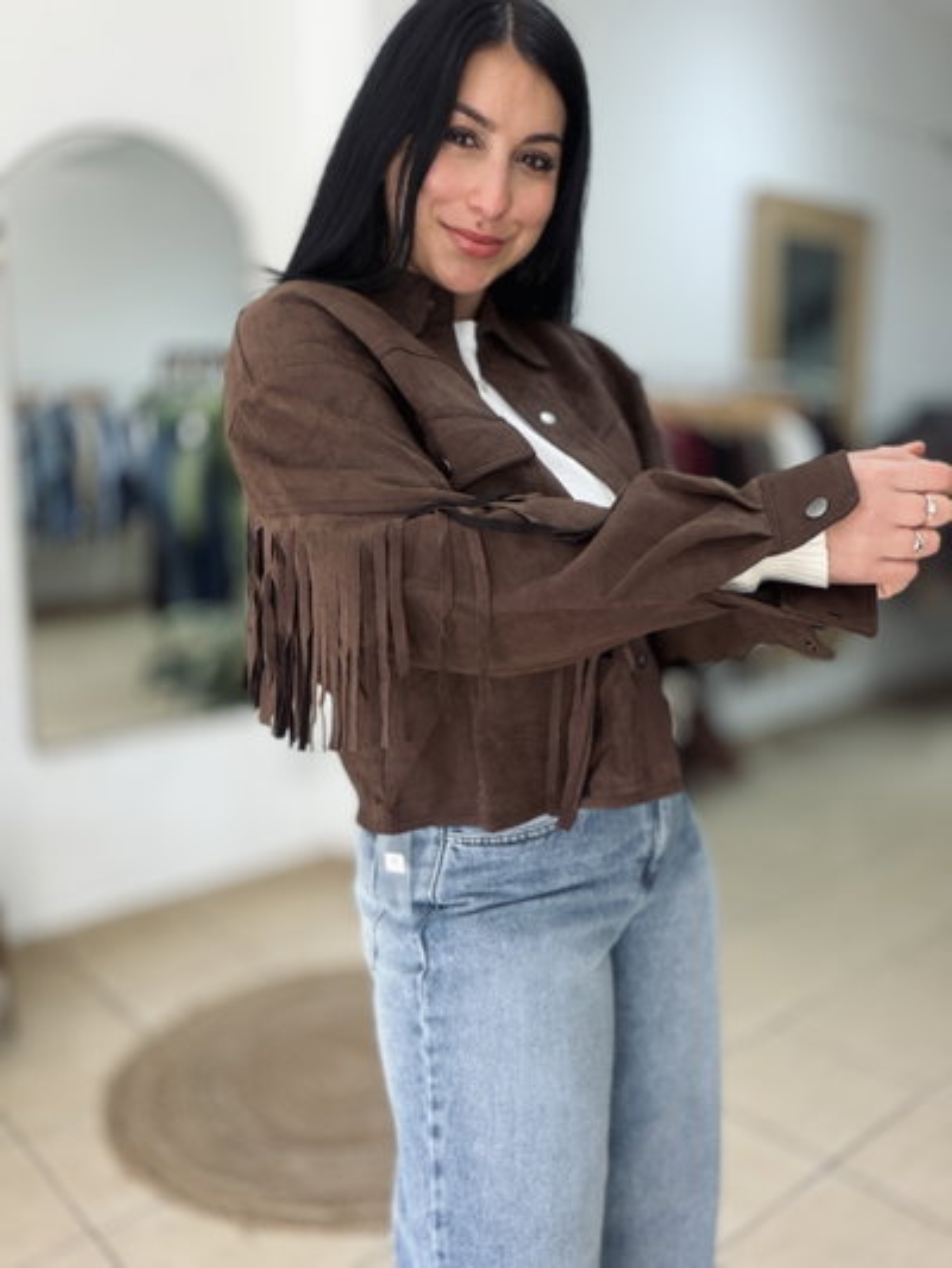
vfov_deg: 60.0
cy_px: 634
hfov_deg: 46.8
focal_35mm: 30
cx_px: 476
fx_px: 1100
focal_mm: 2.71
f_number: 1.9
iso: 64
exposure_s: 1/121
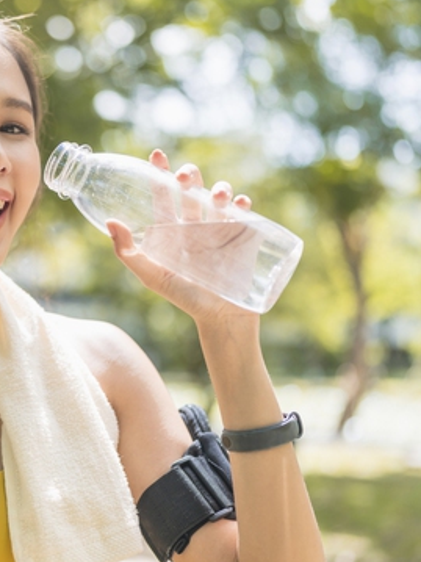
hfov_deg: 23.5
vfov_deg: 32.2
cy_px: 290
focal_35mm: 60
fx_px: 974
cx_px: 11
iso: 250
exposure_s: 1/800
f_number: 1.4
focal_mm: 35
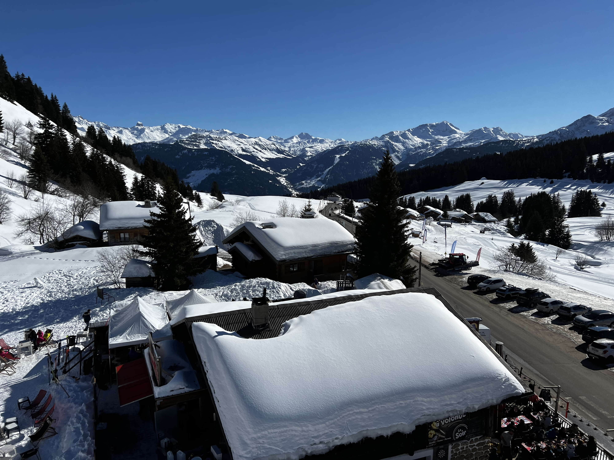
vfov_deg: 53.1
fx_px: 461
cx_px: 307
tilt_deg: -8.5
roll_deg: -0.5
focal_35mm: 26
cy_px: 230
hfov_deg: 67.3
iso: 50
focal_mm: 5.7
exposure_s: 1/12658
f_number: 1.5
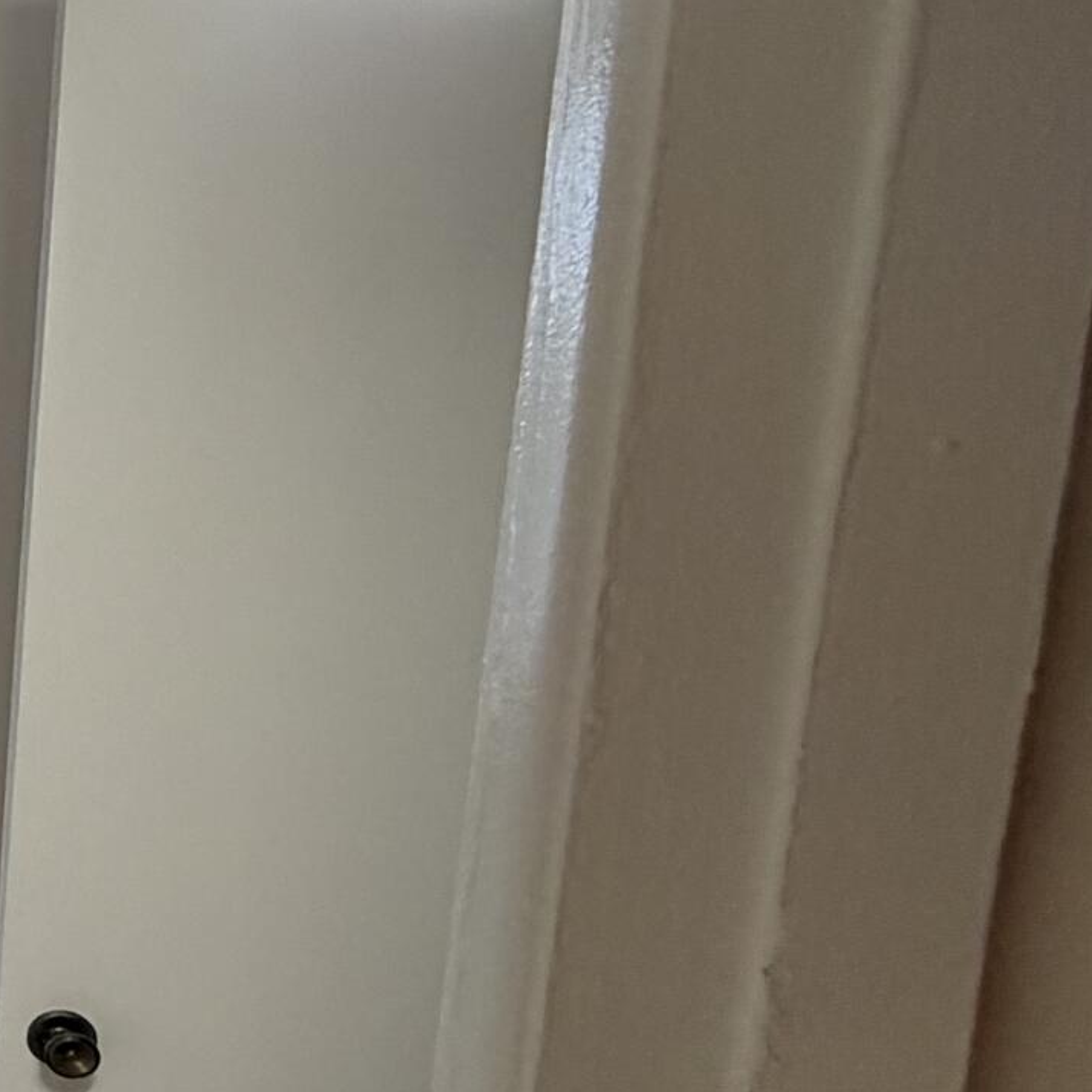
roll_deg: +2.7
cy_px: 688
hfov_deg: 18.4
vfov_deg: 32.6
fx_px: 1856
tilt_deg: -9.8
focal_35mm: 52
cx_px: -1175
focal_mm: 2.22
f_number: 2.2
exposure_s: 1/120
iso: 160
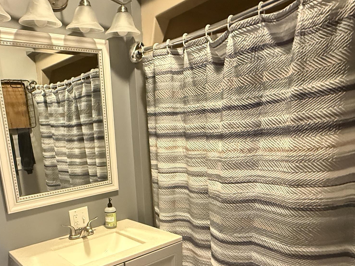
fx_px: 297
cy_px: 210
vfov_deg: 45.9
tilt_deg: -14.6
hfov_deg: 60.1
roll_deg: +4.8
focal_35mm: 29
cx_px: 116
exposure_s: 1/40
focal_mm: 2.22
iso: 1250
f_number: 2.2
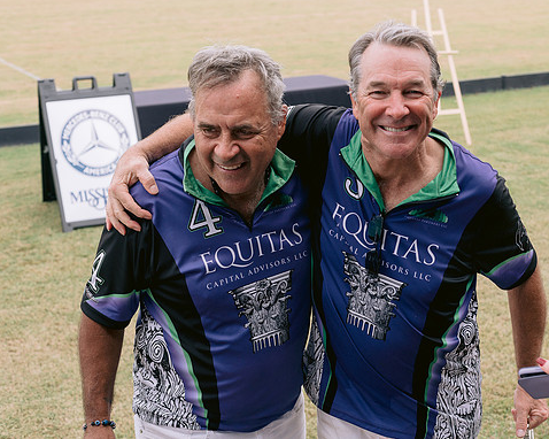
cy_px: 218
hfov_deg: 32.9
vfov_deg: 26.7
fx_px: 926
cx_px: 331
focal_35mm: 57
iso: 200
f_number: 5.6
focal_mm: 50
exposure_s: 1/1000
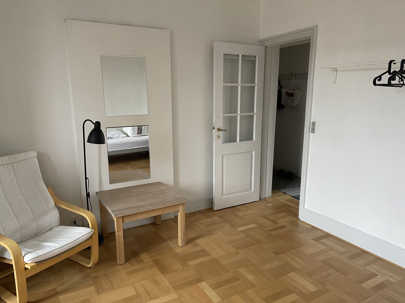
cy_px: 152
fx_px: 292
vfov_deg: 54.9
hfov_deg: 69.4
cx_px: 202
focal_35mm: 25
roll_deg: -0.1
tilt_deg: -12.7
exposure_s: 1/60
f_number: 1.6
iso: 400
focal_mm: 5.1
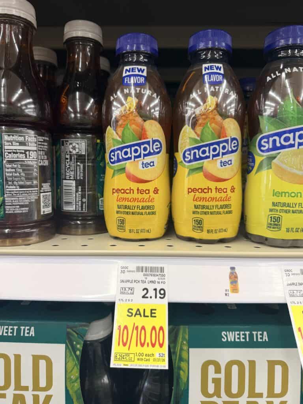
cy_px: 202
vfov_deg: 71.6
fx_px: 280
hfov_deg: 56.8
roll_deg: +0.0
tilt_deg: -6.1
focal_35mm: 24
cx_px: 152
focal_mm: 6.76
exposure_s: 1/65
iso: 125
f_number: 1.78
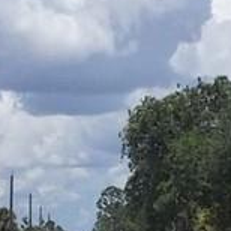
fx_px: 1283
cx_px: 81
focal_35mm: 170
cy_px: 194
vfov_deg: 10.2
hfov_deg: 10.3
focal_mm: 4.1
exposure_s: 1/1499
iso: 80
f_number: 3.3
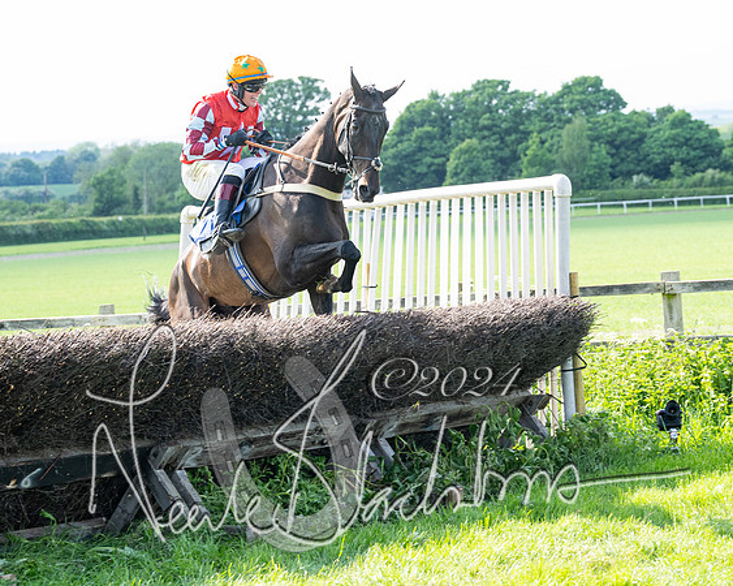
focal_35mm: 119
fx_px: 2588
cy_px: 291
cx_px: 302
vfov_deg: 12.9
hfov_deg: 16.1
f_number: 4
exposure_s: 1/1000
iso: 400
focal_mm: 70
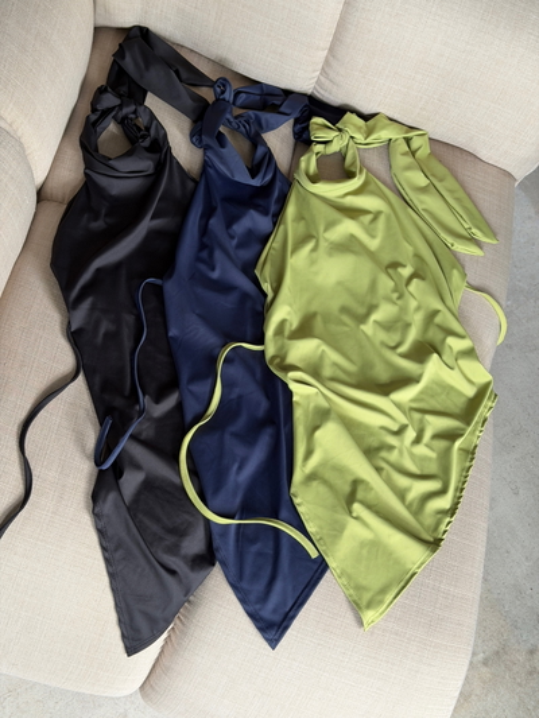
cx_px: 270
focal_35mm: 48
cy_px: 359
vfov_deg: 39.6
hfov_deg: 30.3
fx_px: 996
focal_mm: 6.76
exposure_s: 1/60
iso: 160
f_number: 1.78
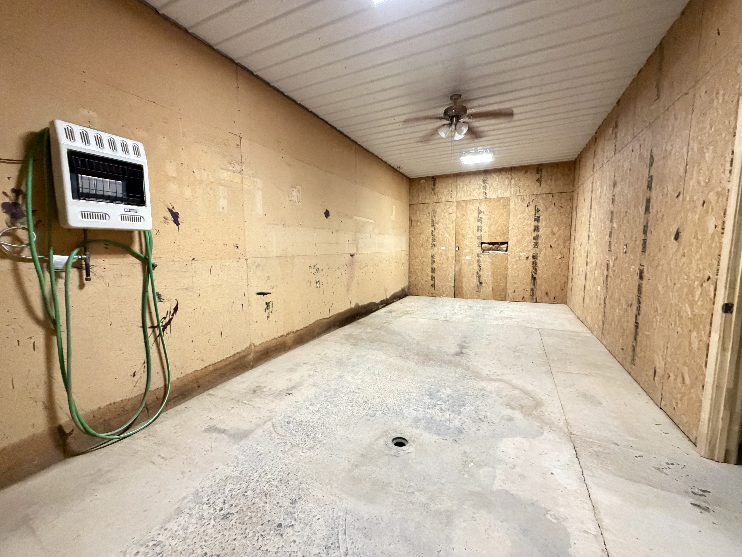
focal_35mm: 14
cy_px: 278
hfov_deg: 102.1
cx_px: 371
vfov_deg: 85.7
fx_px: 300
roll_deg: +0.3
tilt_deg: -5.8
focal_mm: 2.22
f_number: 2.2
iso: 1000
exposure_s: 1/40
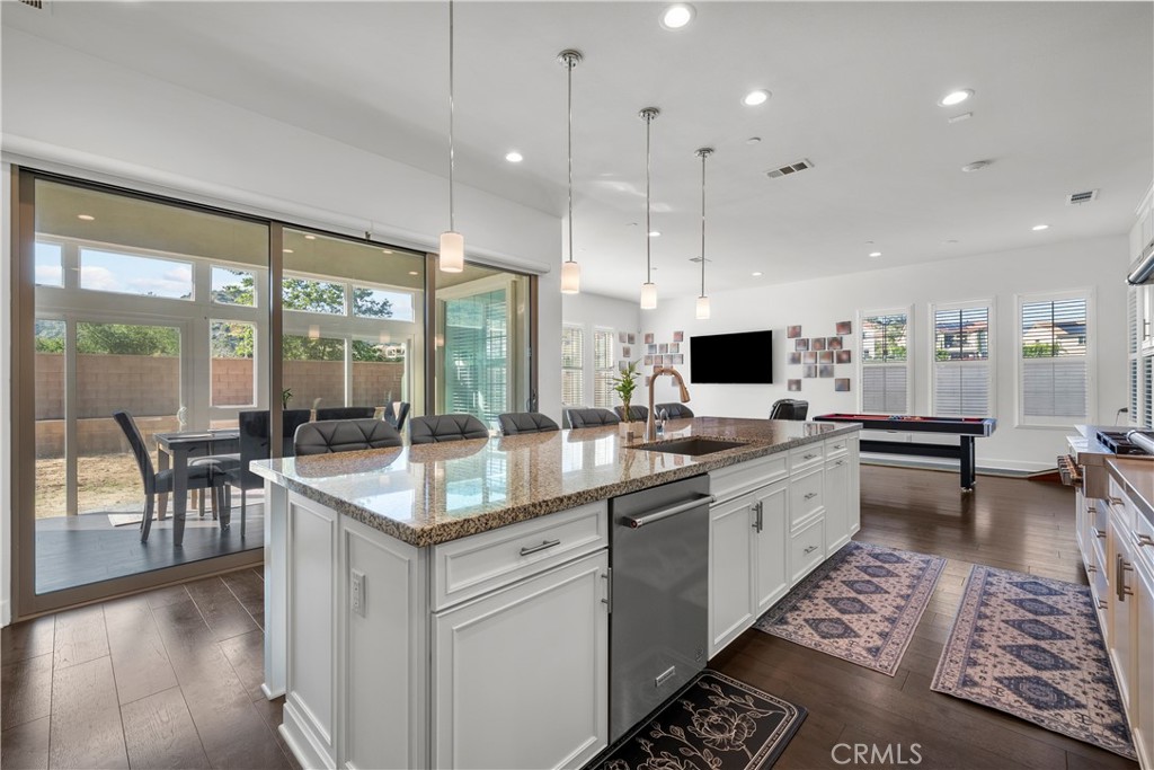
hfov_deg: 100.4
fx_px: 481
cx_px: 577
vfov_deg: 77.3
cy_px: 385
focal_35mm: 15
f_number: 10
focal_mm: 15
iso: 250
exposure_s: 1/6
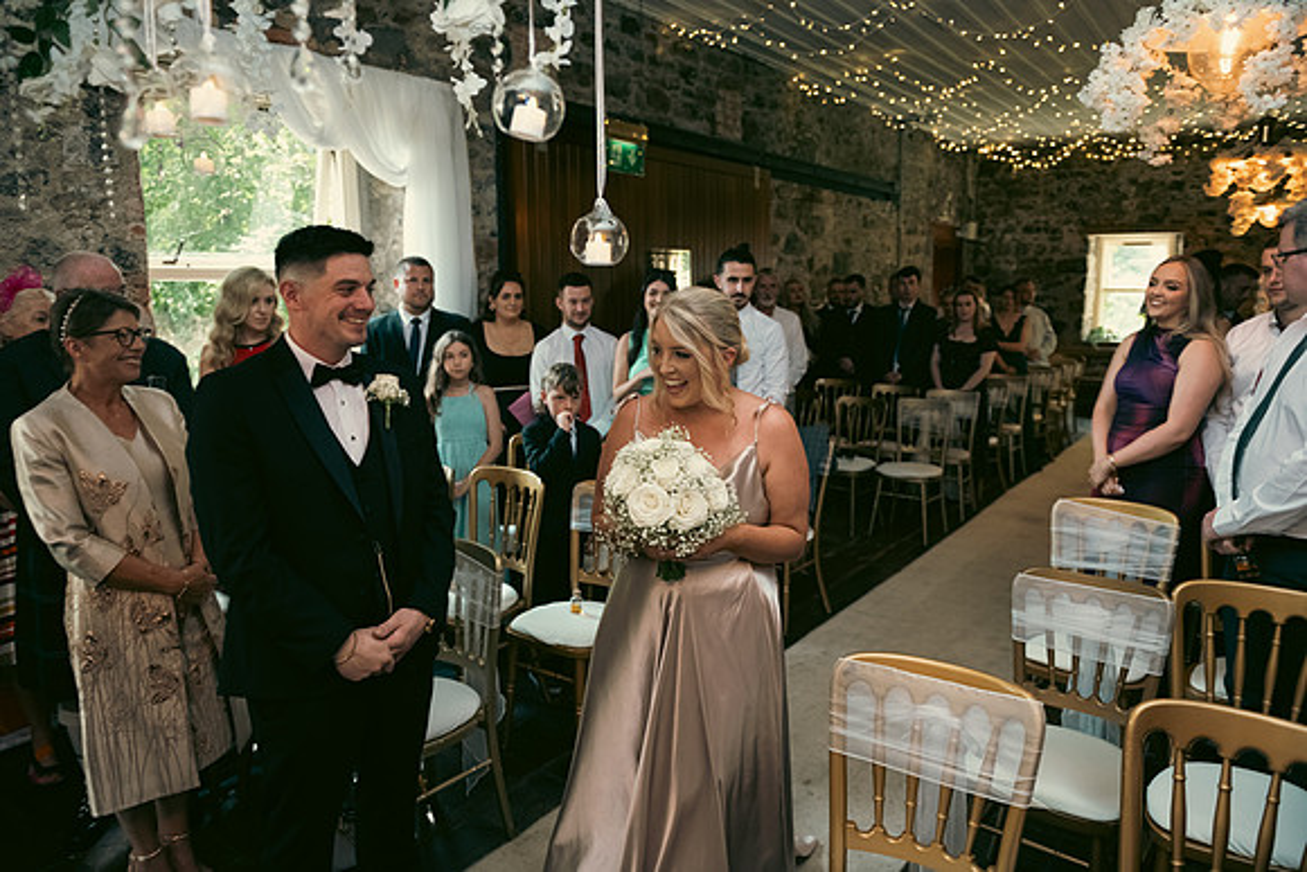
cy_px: 436
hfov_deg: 73.7
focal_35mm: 24
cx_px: 654
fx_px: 871
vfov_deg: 53.2
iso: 1250
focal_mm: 24
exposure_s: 1/160
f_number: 3.5
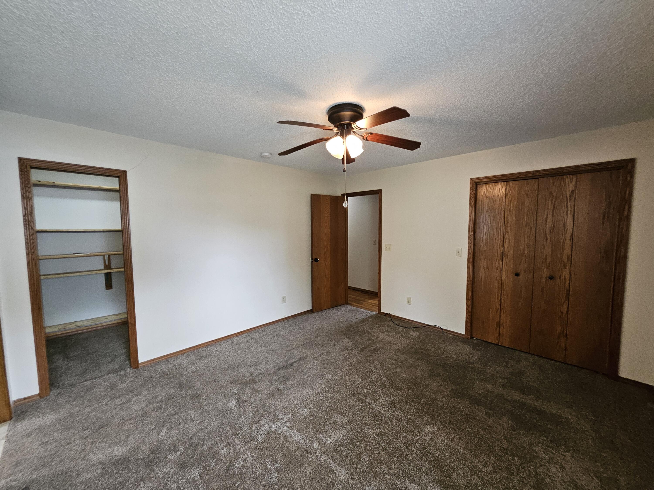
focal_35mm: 13
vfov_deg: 89.9
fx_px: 246
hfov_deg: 106.2
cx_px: 327
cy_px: 245
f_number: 2.2
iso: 320
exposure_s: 1/60
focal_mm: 1.74
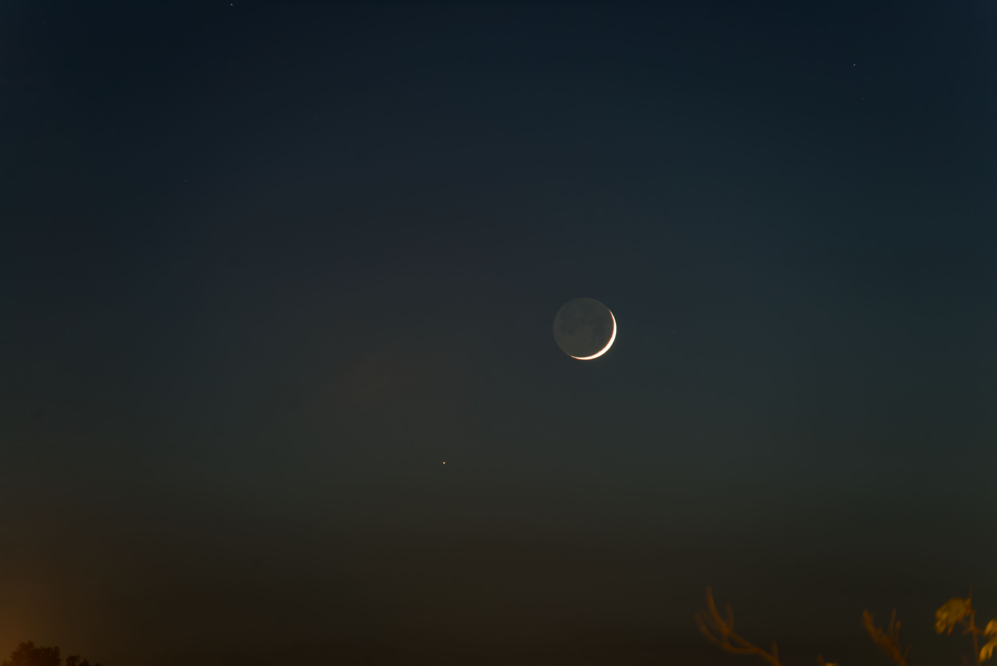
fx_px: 6650
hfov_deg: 8.6
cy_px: 333
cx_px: 498
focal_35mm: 240
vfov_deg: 5.7
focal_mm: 240
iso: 400
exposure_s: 2.5
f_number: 6.3
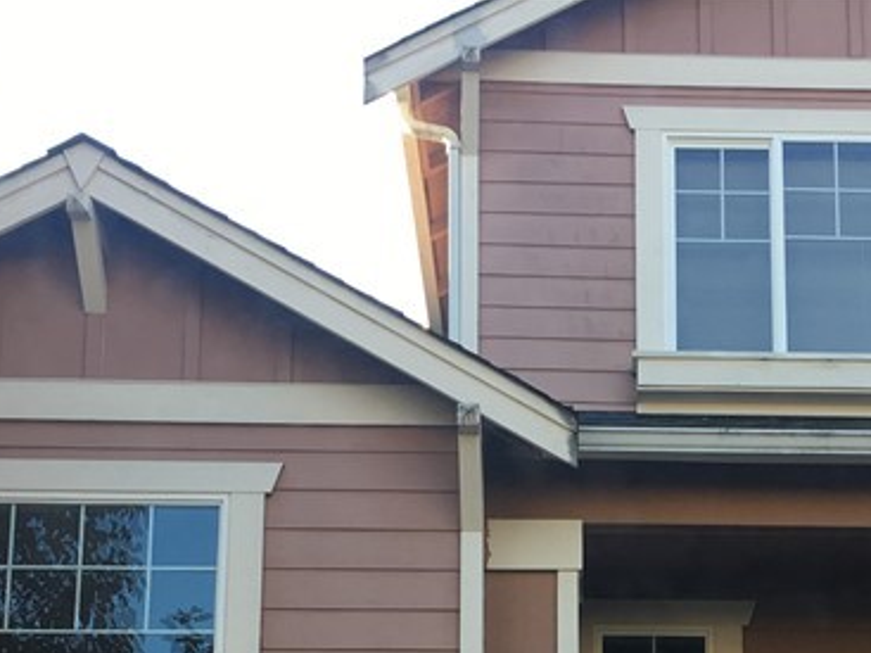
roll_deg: +0.7
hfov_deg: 23.7
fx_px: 2037
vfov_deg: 16.9
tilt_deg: +14.9
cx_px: 721
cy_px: 907
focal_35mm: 81
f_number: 2.2
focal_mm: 4.15
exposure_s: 1/60
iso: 25
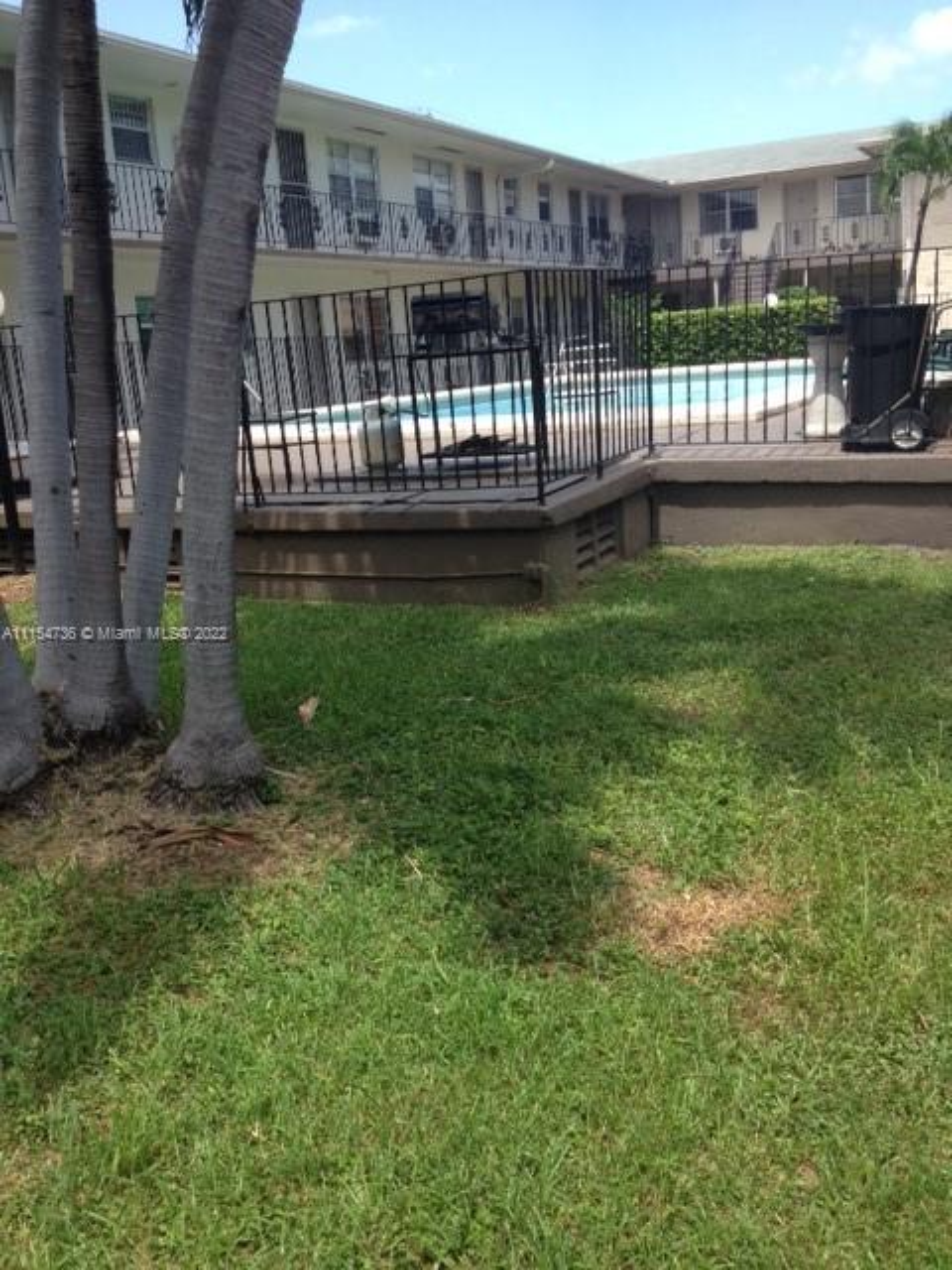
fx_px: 1283
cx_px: 476
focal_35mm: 35
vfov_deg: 52.6
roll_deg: +4.3
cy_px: 635
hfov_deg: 40.7
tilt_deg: -14.4
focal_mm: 4.28
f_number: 2.4
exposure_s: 1/649
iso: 50
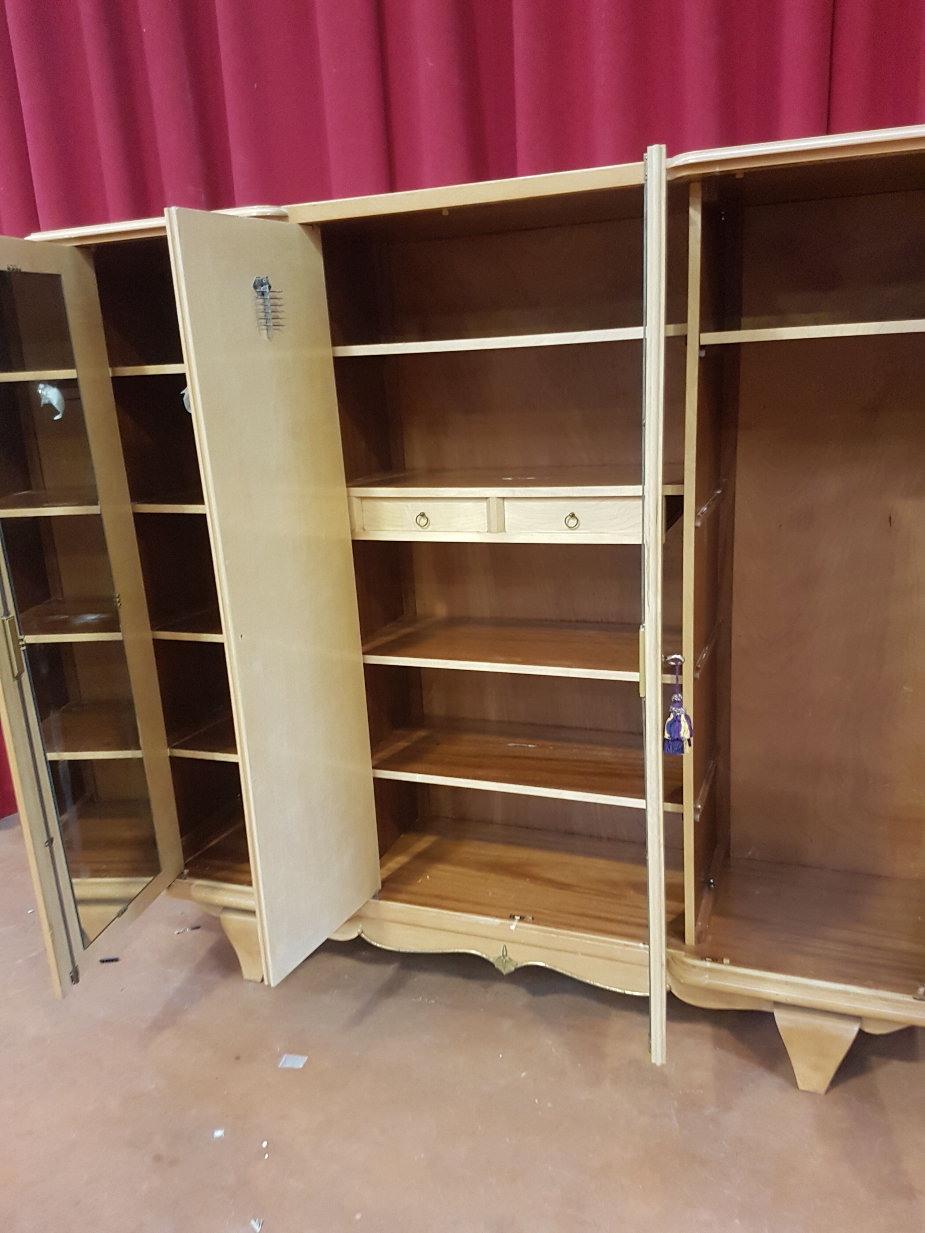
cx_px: 462
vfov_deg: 67.3
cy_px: 616
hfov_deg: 53.1
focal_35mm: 26
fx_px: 926
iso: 250
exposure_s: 1/13
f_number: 1.7
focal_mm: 4.2
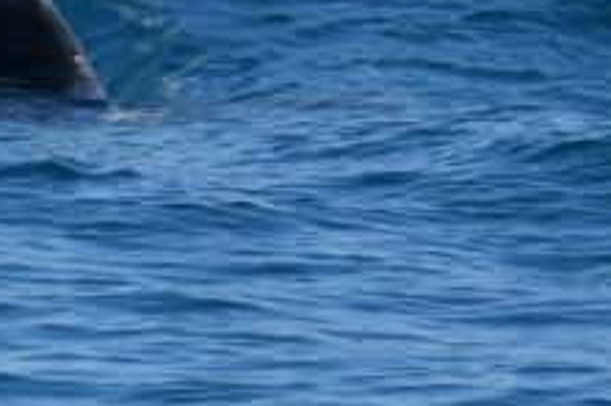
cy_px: 106
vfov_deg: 1.1
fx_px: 22132
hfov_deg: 1.6
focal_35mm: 1305
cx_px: -147
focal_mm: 360
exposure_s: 1/8000
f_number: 6
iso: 1100
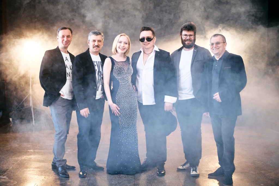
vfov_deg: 27.0
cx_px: 140
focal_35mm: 50
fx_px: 388
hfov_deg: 39.6
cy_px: 93
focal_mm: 50
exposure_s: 1/200
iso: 250
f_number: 3.5
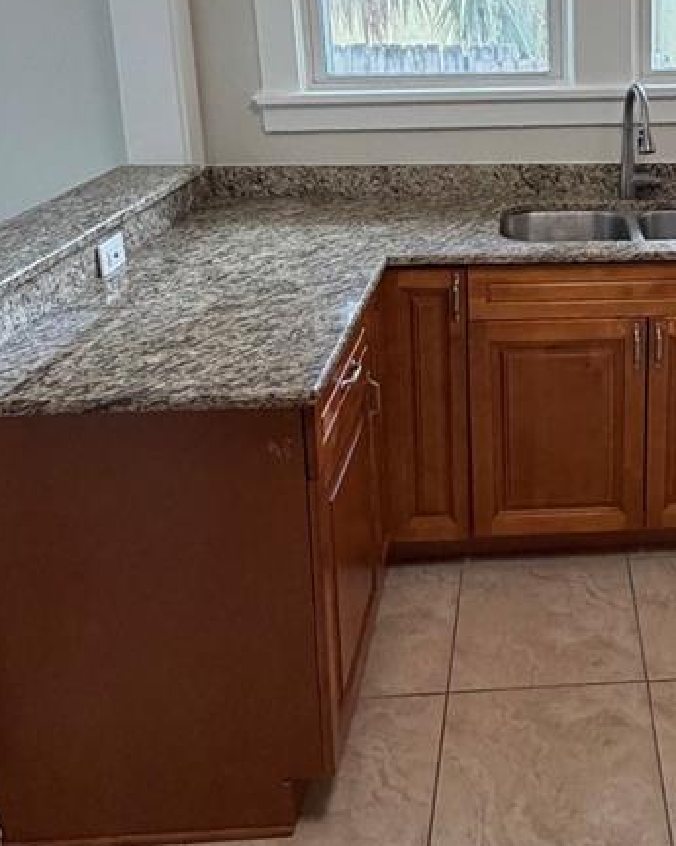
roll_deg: -0.9
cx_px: 621
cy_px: 182
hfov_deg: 36.4
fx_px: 951
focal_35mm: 38
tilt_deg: -11.1
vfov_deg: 45.8
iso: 250
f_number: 2.2
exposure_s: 1/120
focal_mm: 2.22
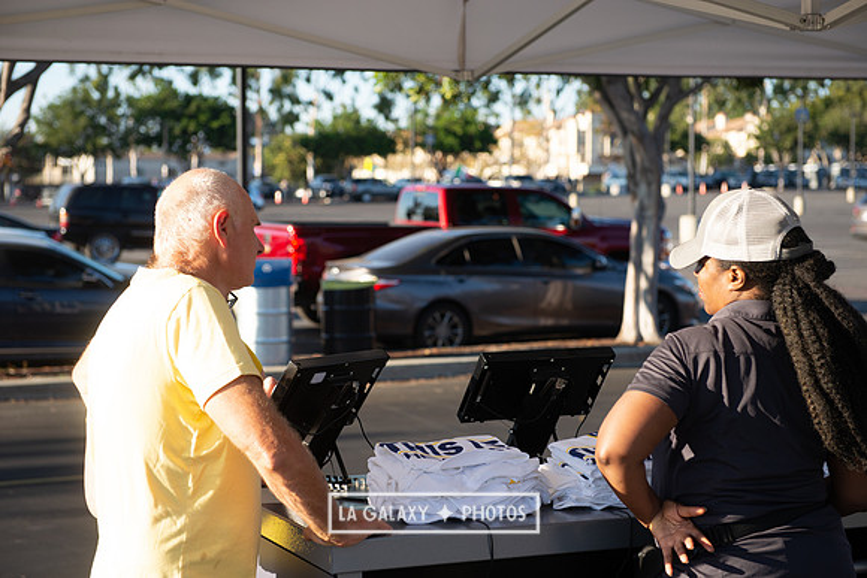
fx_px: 1686
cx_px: 434
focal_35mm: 70
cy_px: 289
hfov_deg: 28.8
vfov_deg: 19.5
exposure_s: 1/640
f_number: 4.5
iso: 250
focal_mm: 70
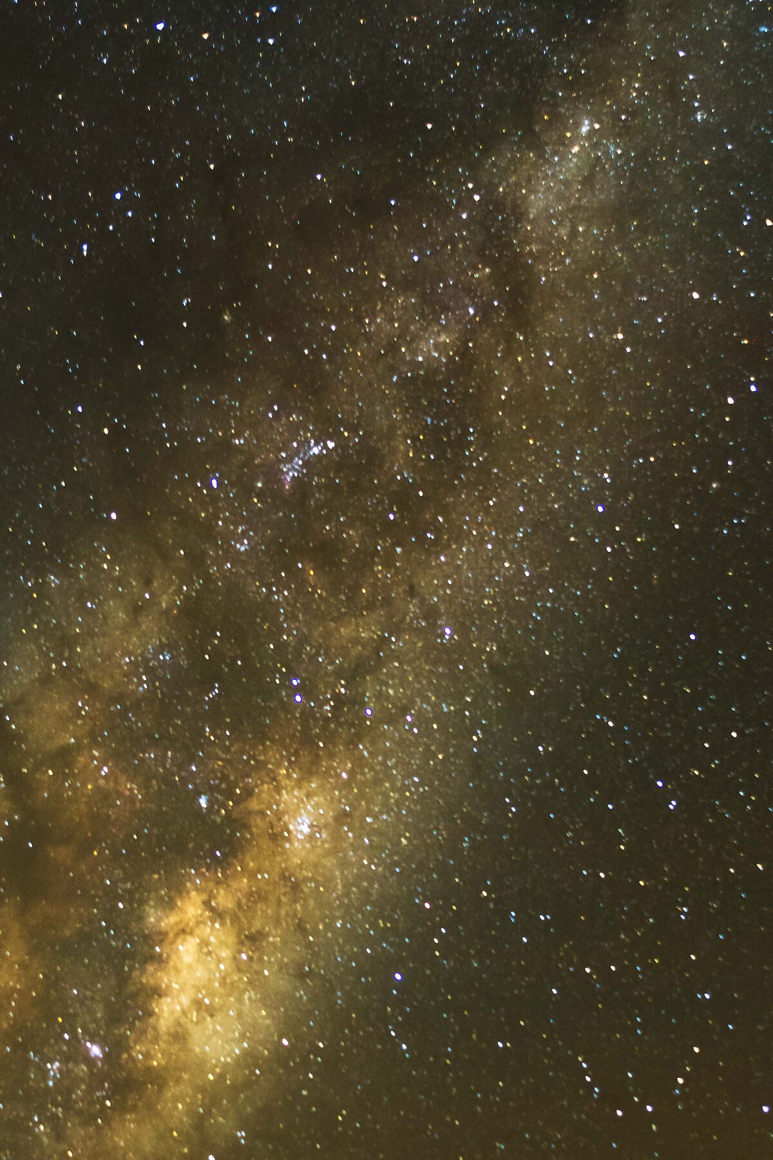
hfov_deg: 28.1
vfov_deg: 40.9
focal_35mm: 48
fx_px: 1546
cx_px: 371
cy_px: 715
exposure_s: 30
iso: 2000
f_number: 2.8
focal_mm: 24
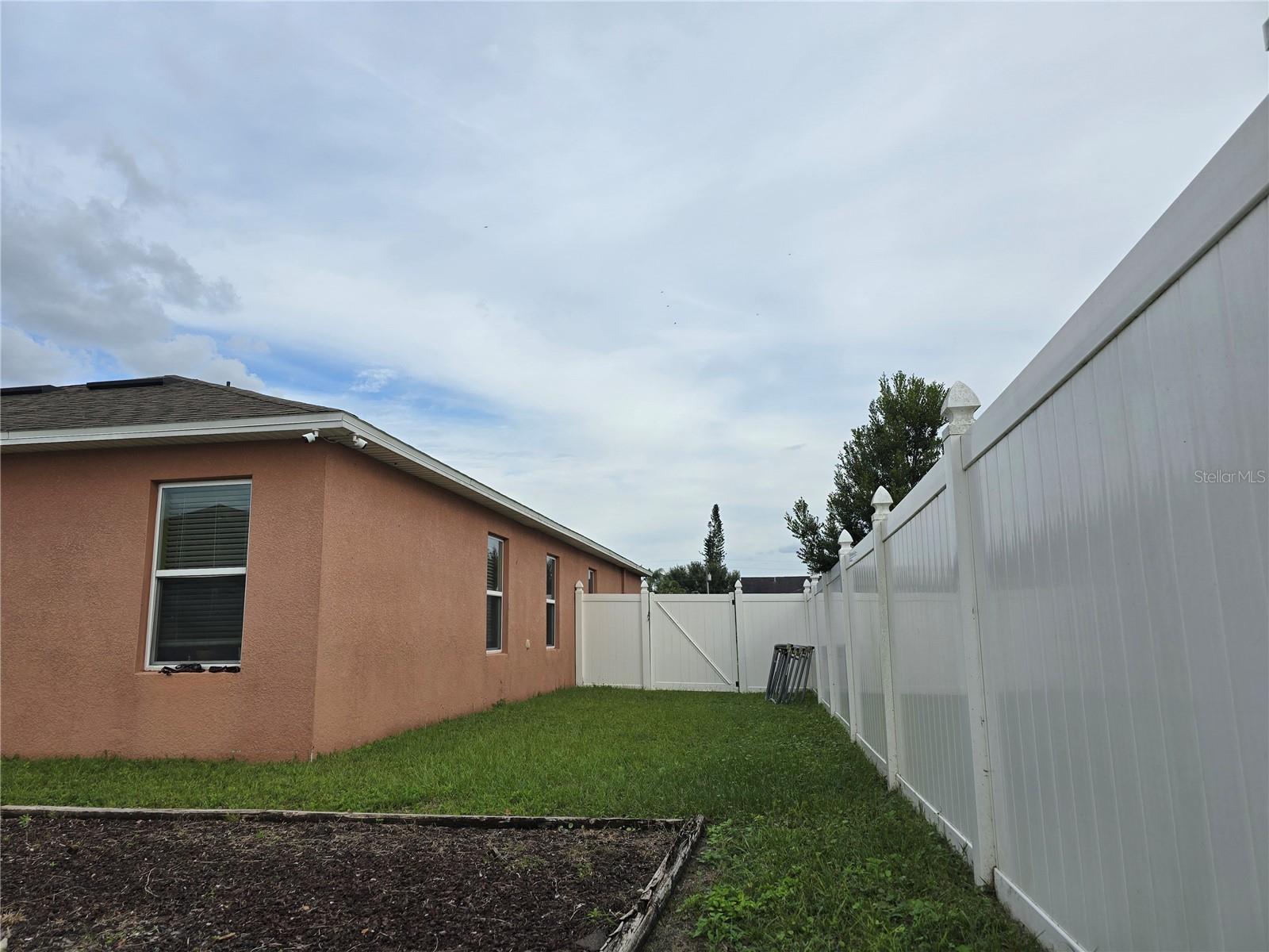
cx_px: 634
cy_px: 476
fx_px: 843
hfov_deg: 73.9
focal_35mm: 23
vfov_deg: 58.9
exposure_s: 1/917
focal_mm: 6.3
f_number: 1.7
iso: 12
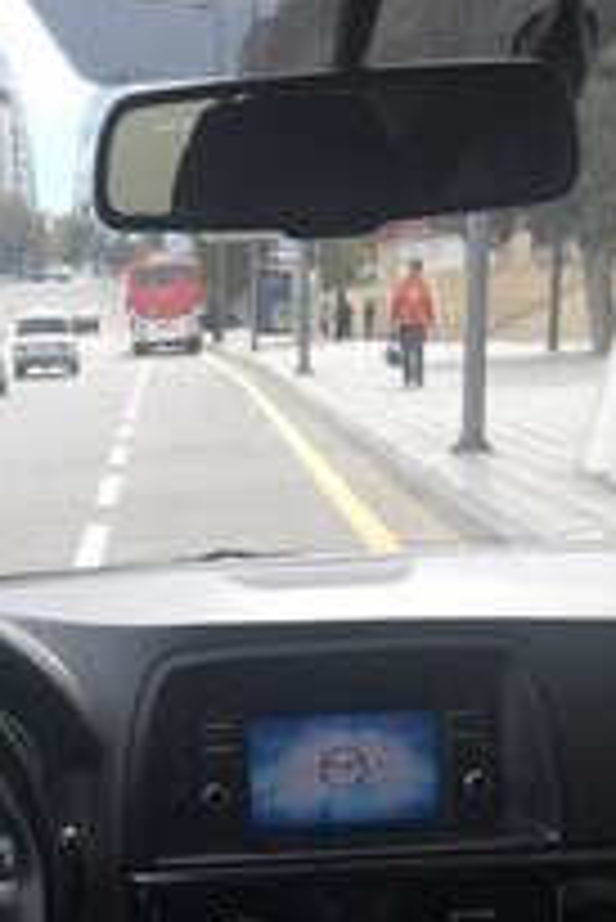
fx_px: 1870
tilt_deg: -18.3
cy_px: 1034
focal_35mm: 73
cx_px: 180
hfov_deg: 18.6
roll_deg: -0.4
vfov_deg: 25.5
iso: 32
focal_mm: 4.15
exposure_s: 1/388
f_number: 2.2
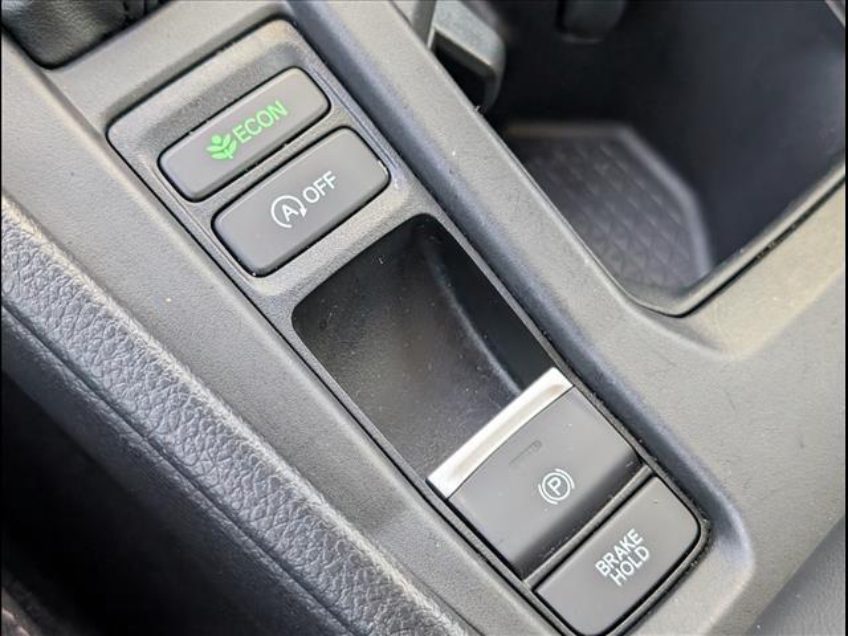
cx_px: 424
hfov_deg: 38.9
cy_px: 318
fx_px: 1200
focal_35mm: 49
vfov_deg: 29.7
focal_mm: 6.9
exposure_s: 1/154
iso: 533
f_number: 1.68
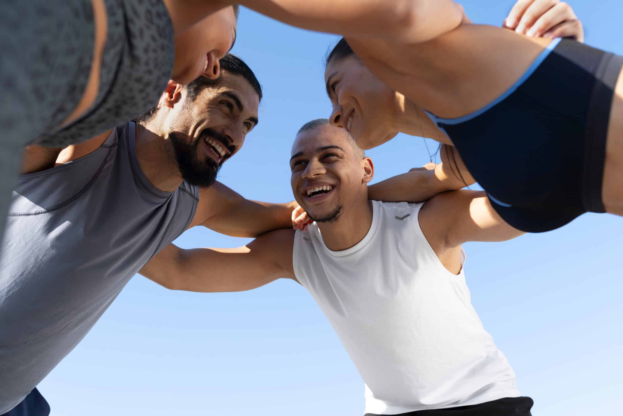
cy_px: 208
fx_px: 606
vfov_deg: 37.9
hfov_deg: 54.4
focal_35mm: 35
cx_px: 312
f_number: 3.5
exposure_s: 1/800
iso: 100
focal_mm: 35
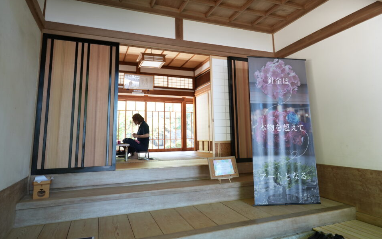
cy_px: 103
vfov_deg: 52.8
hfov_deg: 77.1
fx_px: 239
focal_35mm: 23
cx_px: 189
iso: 800
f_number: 2.8
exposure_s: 1/125
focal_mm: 21
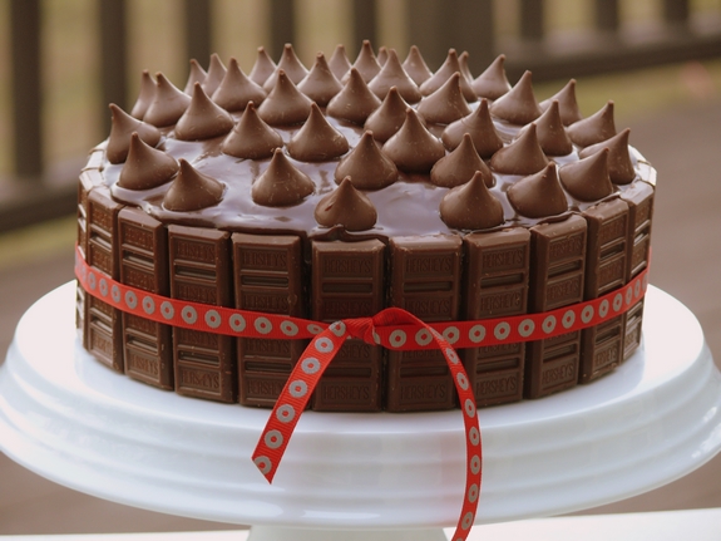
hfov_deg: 7.9
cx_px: 360
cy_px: 270
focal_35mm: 252
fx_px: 5248
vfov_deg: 5.9
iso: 100
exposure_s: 1/60
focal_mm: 53.2
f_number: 3.6
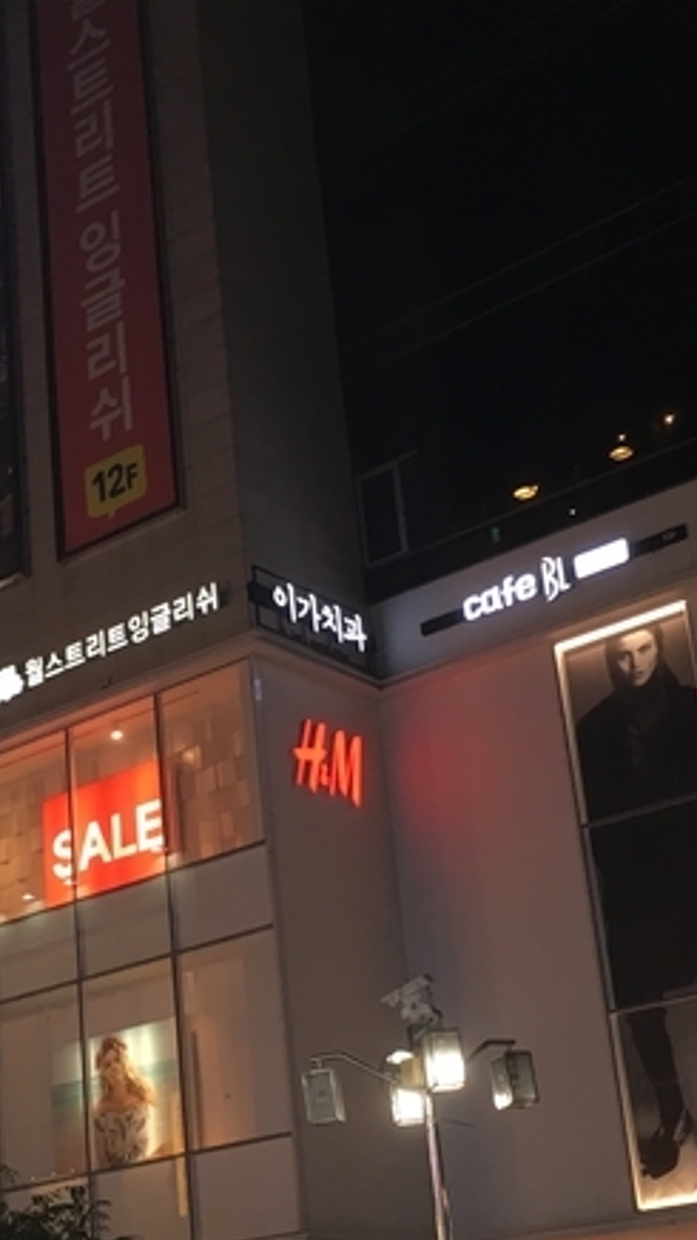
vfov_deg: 35.9
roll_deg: +4.3
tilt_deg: +22.1
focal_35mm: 58
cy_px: 731
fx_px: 1907
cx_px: 202
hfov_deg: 20.6
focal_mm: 4.15
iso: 50
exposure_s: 1/30
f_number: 2.2
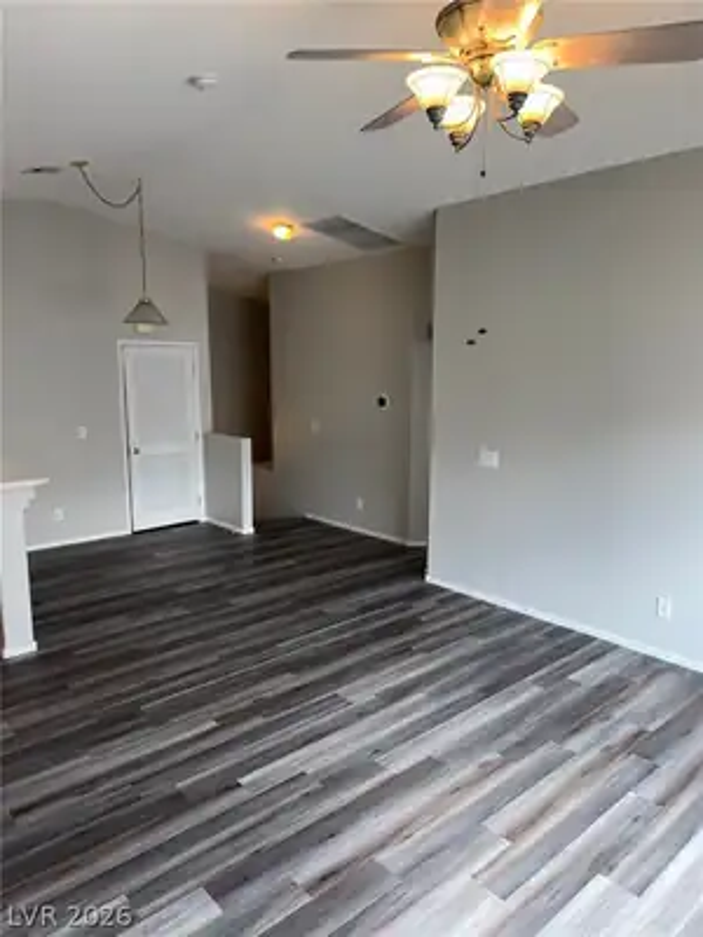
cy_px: 468
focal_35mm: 24
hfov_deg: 56.8
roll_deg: +0.0
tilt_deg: -8.3
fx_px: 650
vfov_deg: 71.6
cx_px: 352
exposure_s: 1/228
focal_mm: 6.76
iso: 160
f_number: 1.78
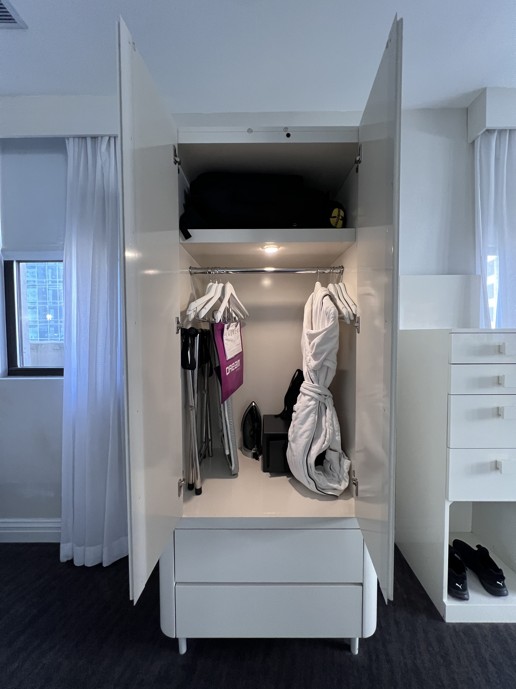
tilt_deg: -1.0
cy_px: 344
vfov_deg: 106.2
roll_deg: +0.1
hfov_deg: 89.9
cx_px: 258
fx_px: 258
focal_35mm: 13
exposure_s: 1/60
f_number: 1.8
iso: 400
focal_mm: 1.57
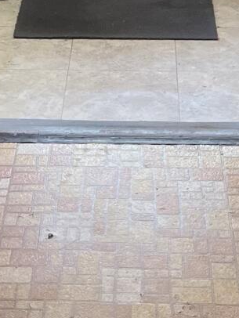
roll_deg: +1.3
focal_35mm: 128
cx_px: 92
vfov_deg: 13.2
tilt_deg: -6.8
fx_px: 1177
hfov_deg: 11.6
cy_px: -327
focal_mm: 5.1
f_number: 1.6
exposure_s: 1/60
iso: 125
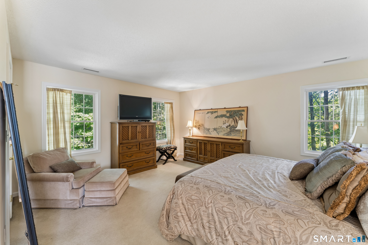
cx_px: 184
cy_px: 122
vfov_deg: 81.2
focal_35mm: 14
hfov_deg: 104.3
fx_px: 143
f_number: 13
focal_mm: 14
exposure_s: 1/2.5
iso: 400
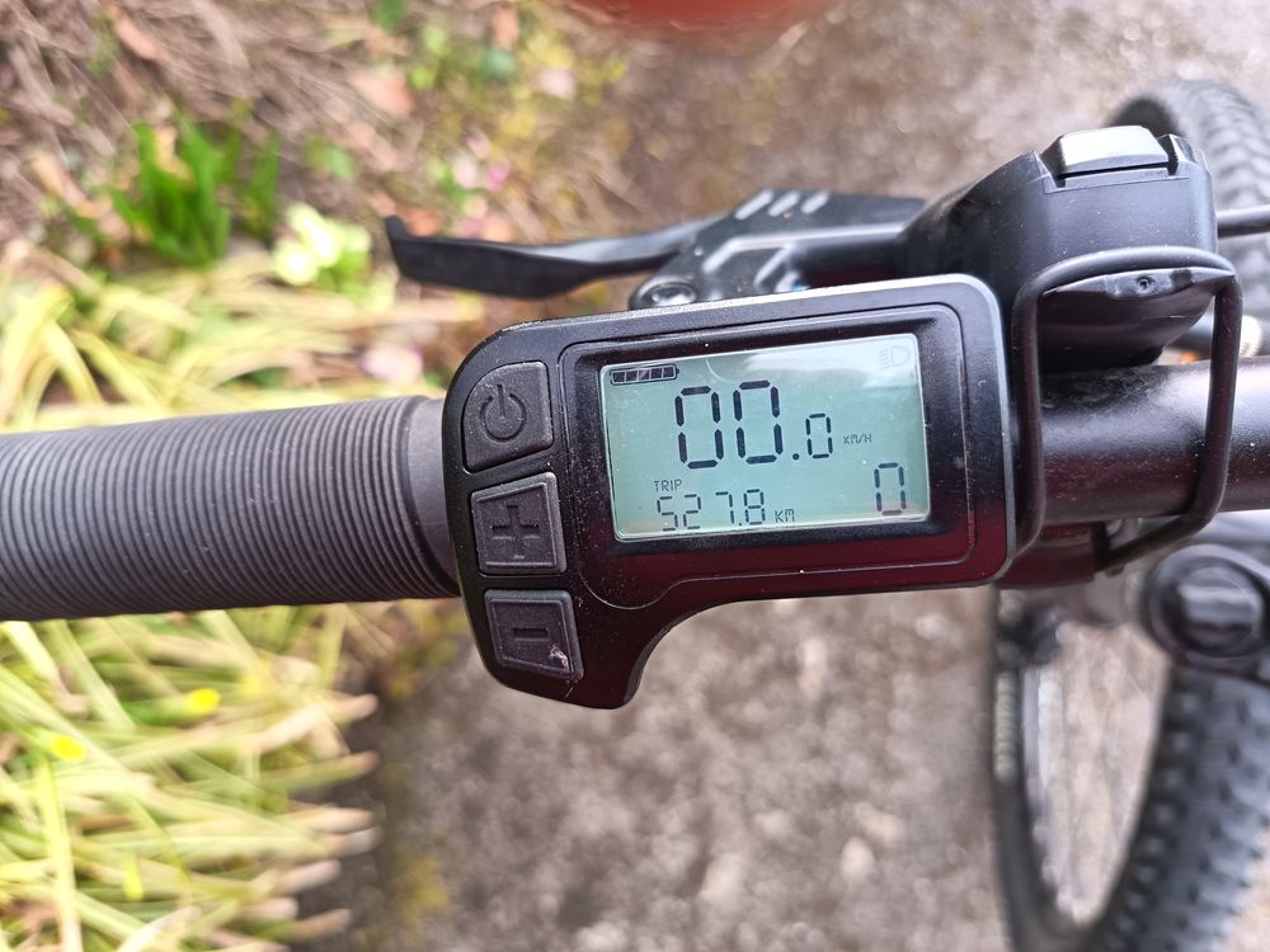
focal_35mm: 24
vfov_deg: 56.8
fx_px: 881
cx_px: 635
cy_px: 476
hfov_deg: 71.6
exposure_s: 1/100
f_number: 1.75
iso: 276
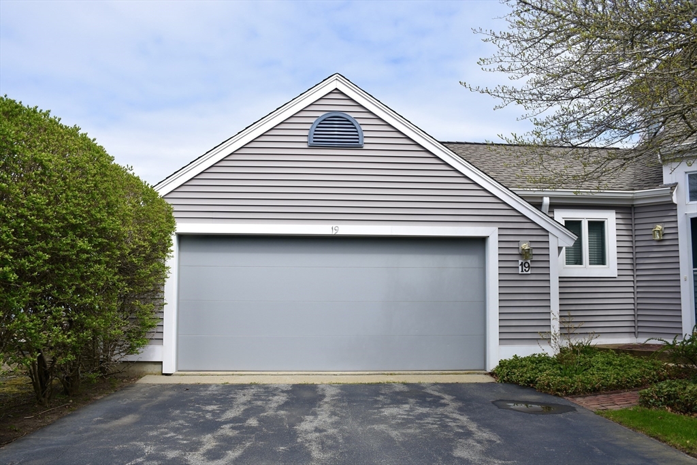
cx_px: 348
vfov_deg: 43.6
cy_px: 232
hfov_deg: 61.9
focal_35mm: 30
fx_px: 581
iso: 100
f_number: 5.6
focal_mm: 20
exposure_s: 1/320
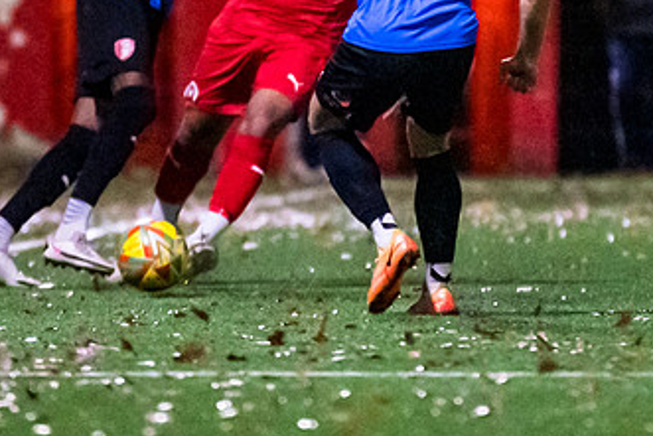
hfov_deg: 1.7
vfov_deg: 1.1
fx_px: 22265
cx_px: 322
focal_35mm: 1227
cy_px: 68
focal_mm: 300
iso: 8000
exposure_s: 1/1000
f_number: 2.8
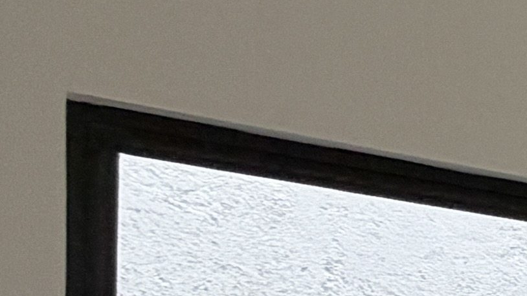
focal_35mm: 107
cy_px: 566
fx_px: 1495
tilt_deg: +1.6
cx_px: 1663
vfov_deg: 10.5
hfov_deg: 10.8
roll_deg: +0.8
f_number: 2.2
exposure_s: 1/143
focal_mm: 2.22
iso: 40
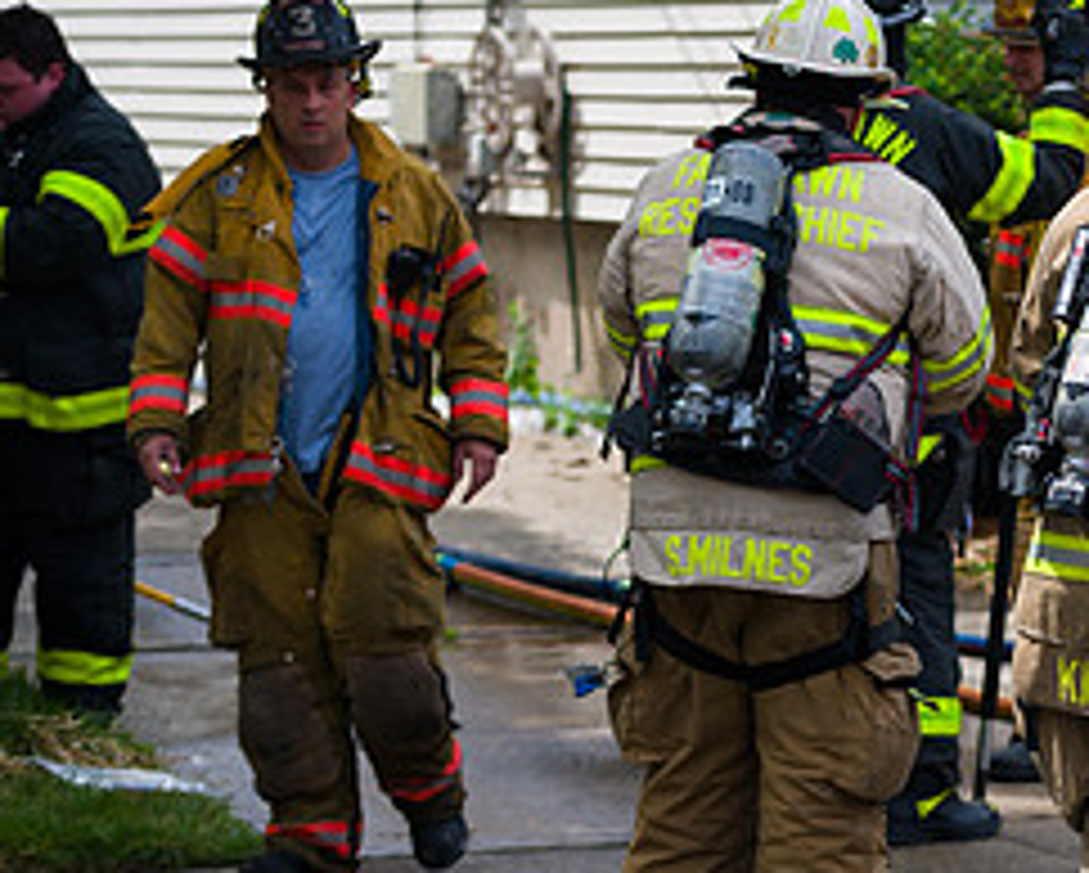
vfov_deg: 8.1
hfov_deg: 10.0
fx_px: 6161
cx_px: 1278
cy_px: 342
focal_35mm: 191
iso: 200
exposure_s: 1/2000
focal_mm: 85
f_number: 3.2
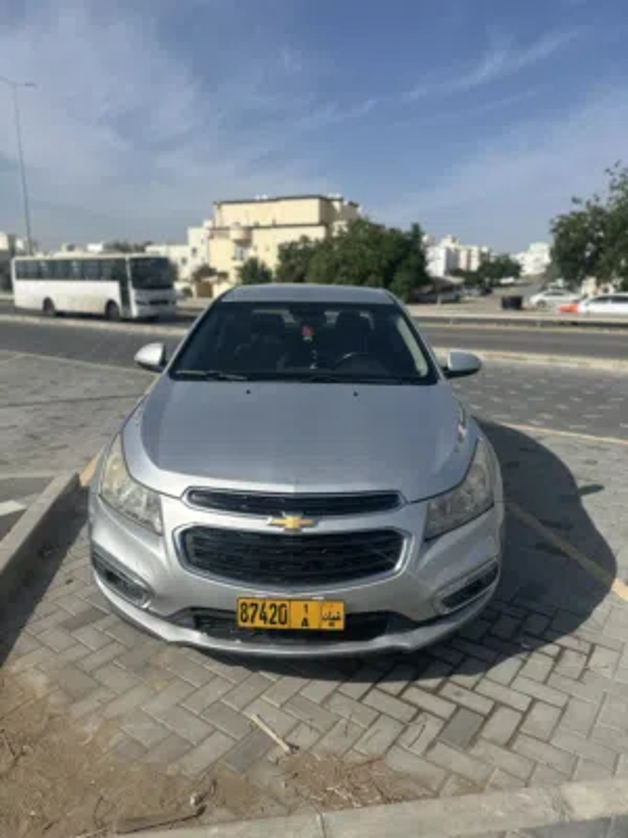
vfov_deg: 71.6
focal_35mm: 24
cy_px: 419
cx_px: 314
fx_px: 581
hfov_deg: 56.8
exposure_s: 1/7042
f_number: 1.78
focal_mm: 6.86
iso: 80
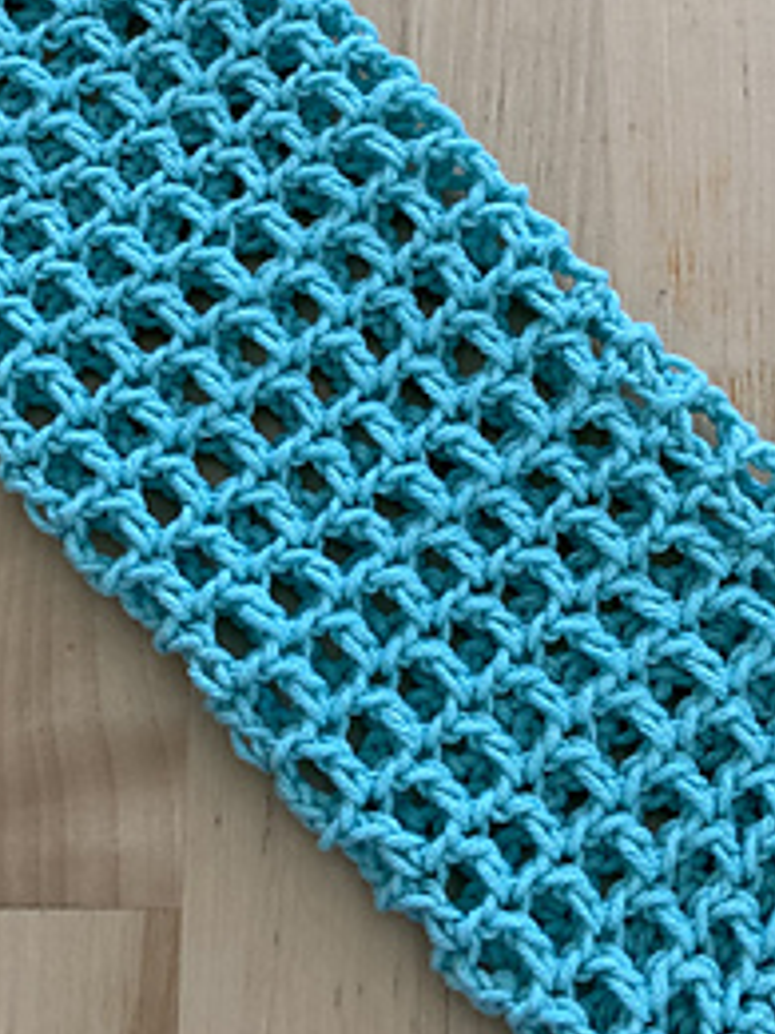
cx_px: 294
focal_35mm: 69
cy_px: 282
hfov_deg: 21.3
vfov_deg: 27.8
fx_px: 2060
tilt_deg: -65.6
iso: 80
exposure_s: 1/107
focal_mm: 3.99
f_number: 1.8
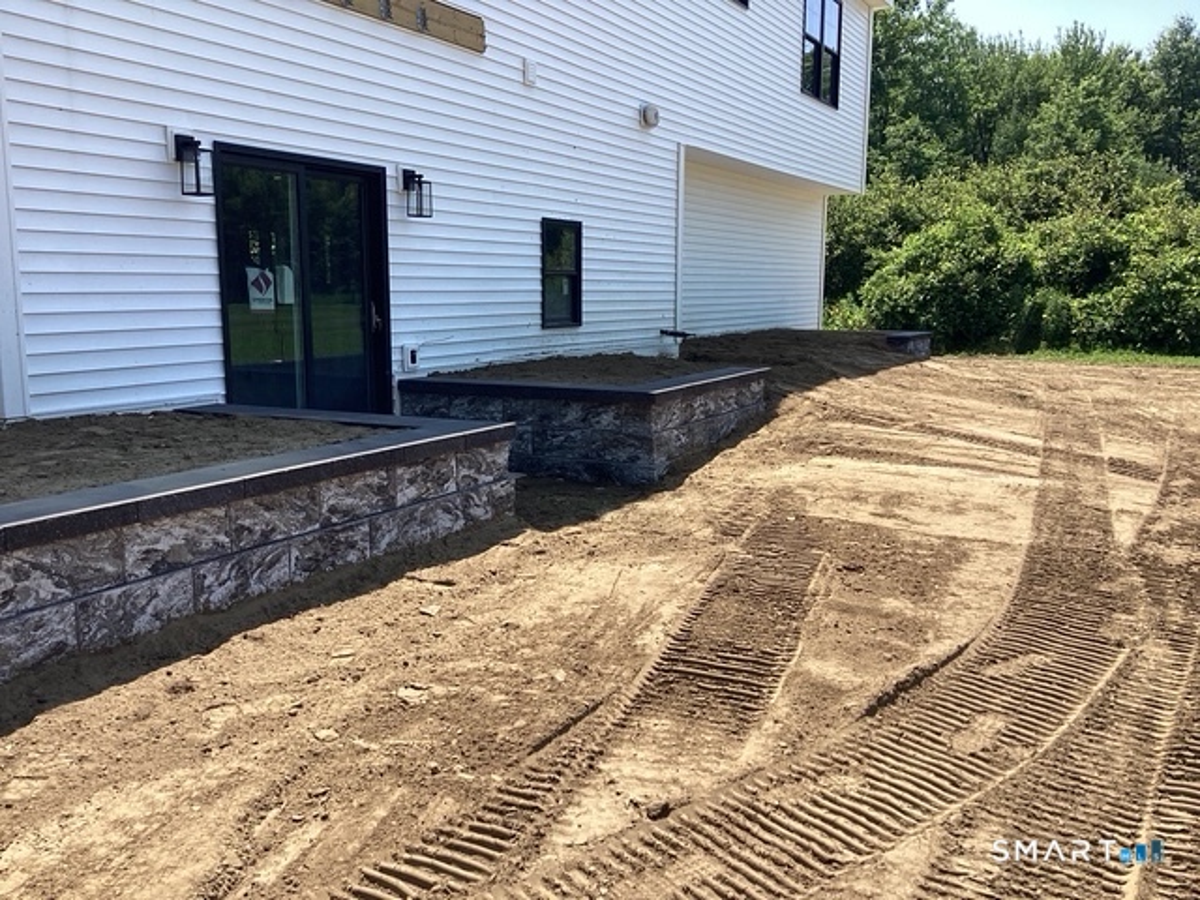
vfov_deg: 45.4
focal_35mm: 31
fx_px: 1075
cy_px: 450
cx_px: 600
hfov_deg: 58.4
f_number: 2.4
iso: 25
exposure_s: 1/747
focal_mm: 3.3
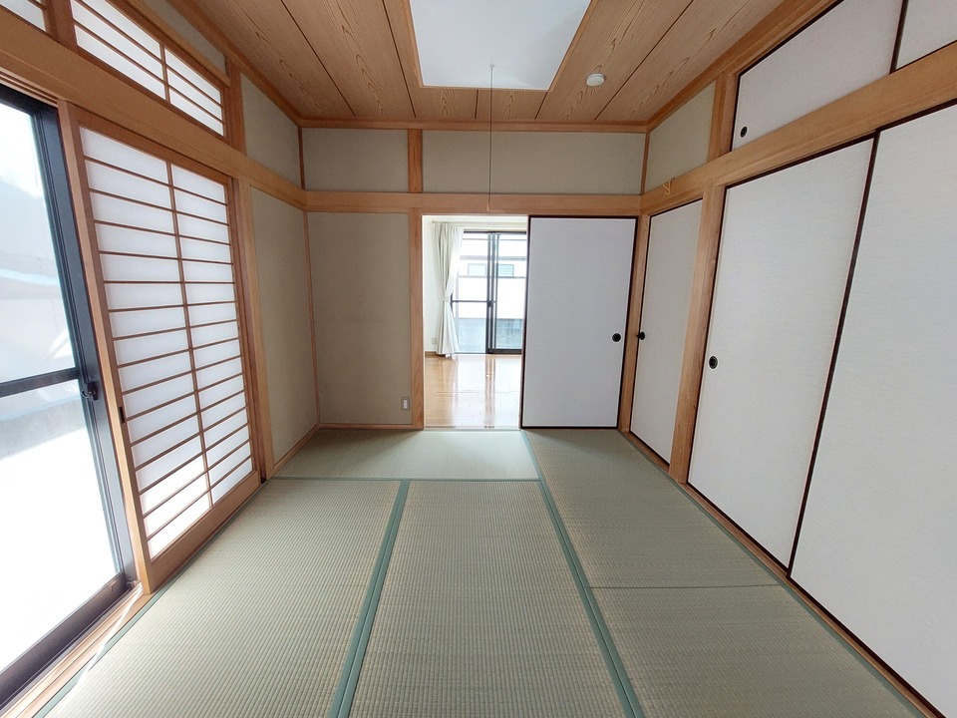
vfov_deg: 89.9
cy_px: 359
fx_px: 359
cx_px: 478
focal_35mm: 13
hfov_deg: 106.2
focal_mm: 1.74
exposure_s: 1/30
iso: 320
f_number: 2.2
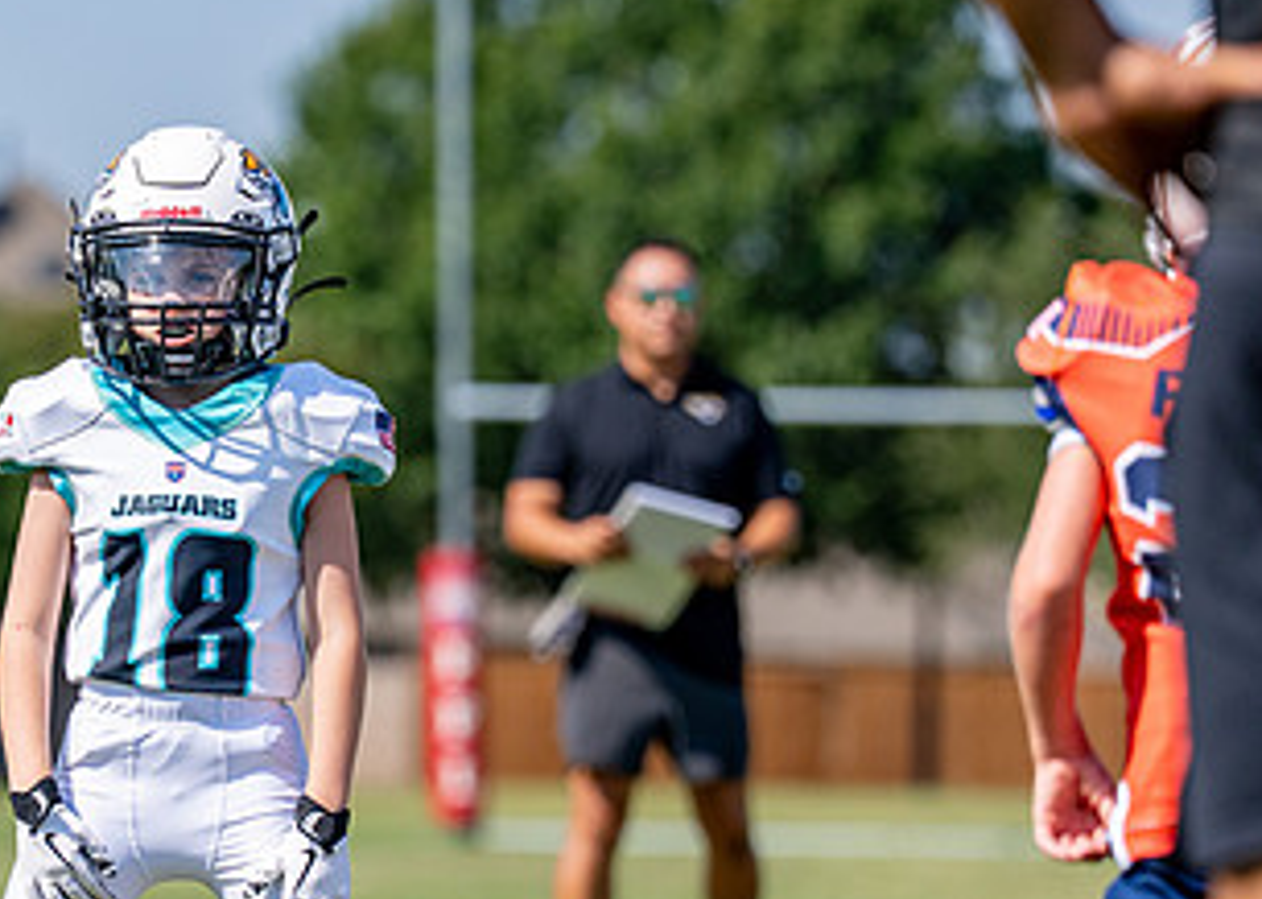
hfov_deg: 6.0
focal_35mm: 335
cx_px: 211
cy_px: 677
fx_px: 11996
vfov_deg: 4.3
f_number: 2.8
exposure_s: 1/5000
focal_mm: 145
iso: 200
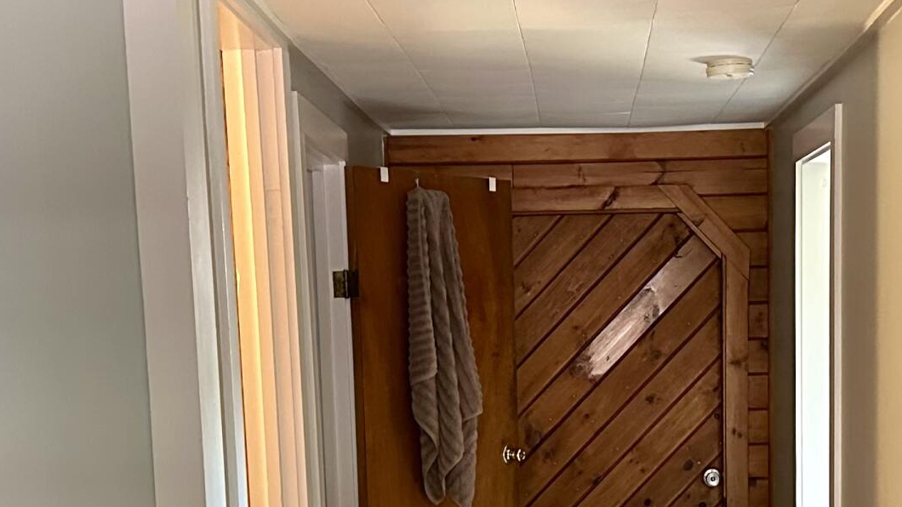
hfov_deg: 28.4
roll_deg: +1.6
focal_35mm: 74
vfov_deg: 15.8
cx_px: 593
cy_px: 571
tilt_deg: -7.5
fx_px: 1770
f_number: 1.78
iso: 800
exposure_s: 1/40
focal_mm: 6.86
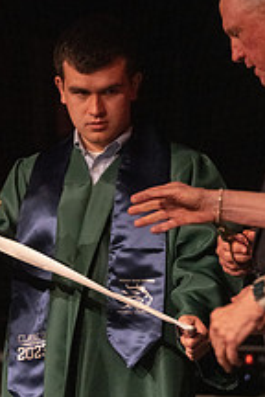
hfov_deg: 4.7
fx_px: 3224
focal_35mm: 292
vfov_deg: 7.1
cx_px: 90
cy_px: 276
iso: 16000
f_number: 2.8
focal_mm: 140
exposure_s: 1/1000
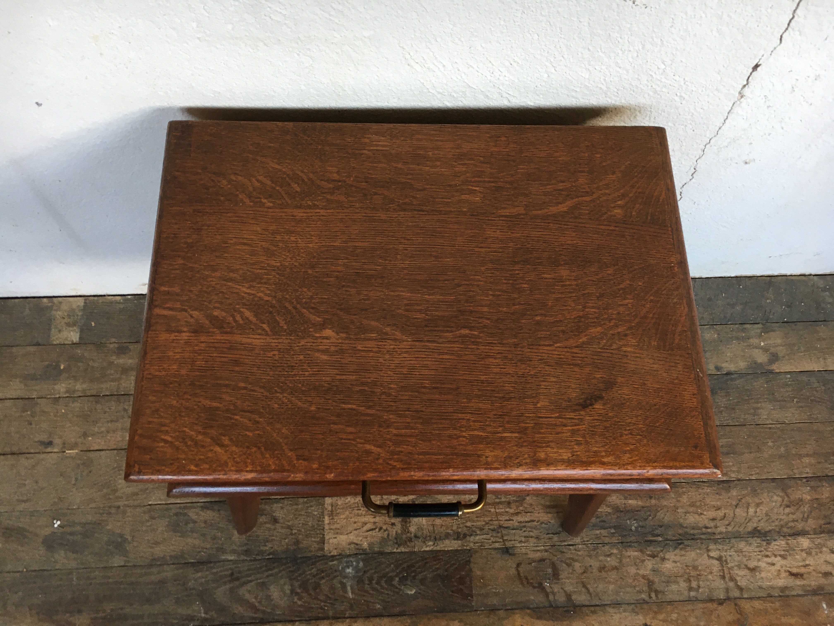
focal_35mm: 29
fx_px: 699
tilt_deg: -69.8
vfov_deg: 48.2
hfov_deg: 61.7
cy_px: 313
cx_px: 417
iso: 80
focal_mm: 4.15
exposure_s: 1/33
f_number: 2.2
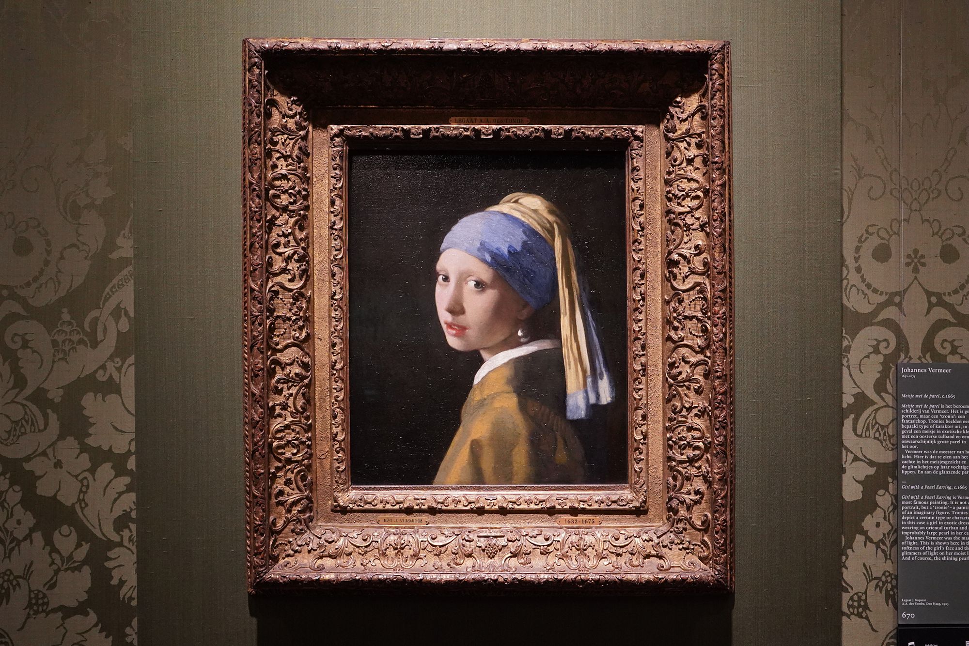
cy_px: 323
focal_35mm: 24
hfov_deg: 73.7
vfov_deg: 53.1
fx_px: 646
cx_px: 484
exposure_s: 1/80
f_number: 3.5
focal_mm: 24
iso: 3200
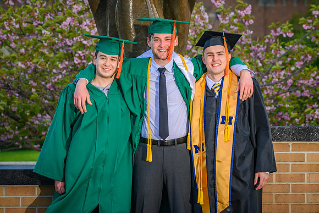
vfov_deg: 5.5
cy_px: 88
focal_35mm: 251
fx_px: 2223
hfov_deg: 8.2
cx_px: 184
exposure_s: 1/200
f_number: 8
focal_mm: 200
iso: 80
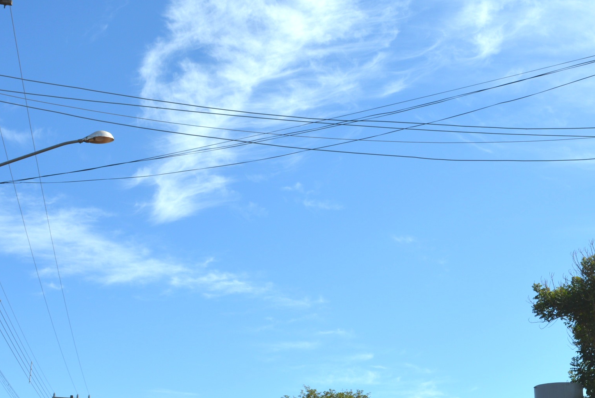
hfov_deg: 36.9
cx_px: 417
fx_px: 877
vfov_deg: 25.4
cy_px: 267
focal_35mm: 53
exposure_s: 1/320
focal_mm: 18
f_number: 9
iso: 100
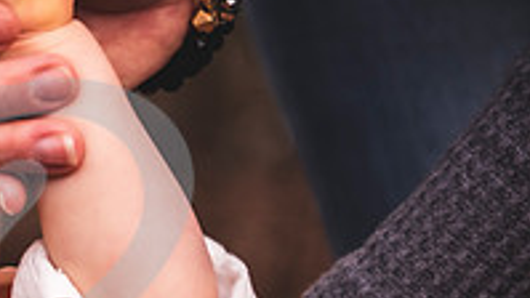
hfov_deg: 9.8
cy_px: 408
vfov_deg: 5.6
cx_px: -229
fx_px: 3008
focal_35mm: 214
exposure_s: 1/250
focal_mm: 70
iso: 100
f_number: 2.8
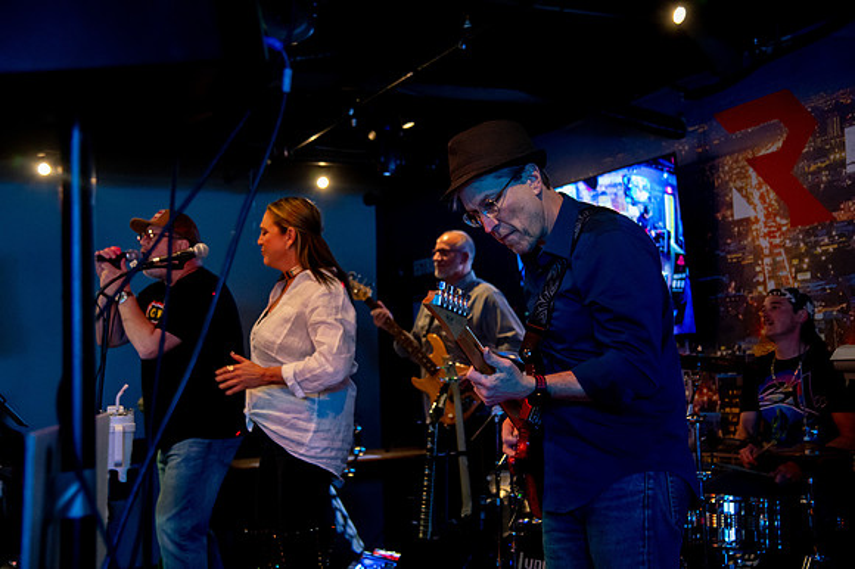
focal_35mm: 48
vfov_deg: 28.0
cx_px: 428
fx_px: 1139
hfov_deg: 41.1
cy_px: 284
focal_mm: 48
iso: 6400
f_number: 4
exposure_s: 1/80
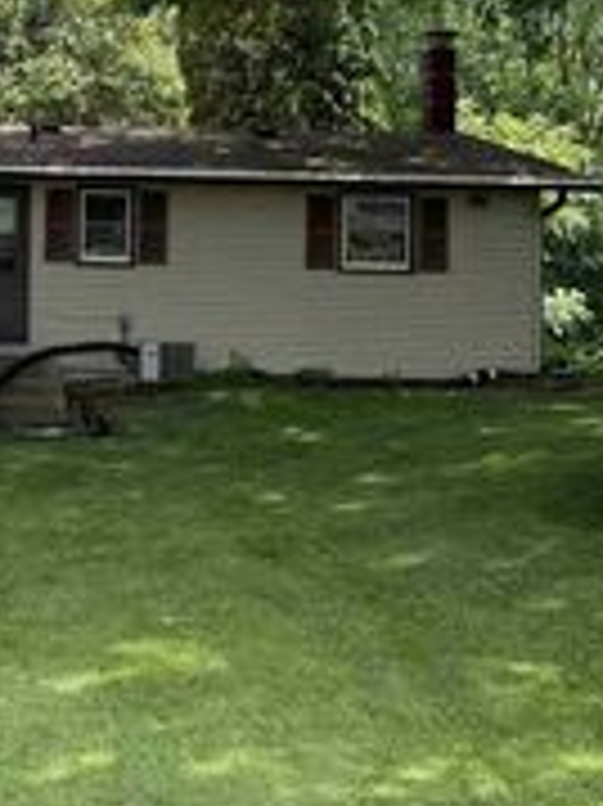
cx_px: -194
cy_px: 214
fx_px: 1558
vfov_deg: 28.6
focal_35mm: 67
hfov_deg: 20.0
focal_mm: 6.76
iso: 100
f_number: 1.78
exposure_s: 1/1437
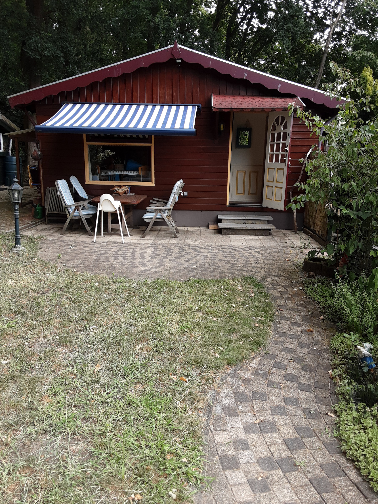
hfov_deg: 49.7
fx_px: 408
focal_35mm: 28
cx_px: 189
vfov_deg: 63.4
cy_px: 252
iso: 40
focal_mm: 2.9
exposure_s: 1/206
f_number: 1.9
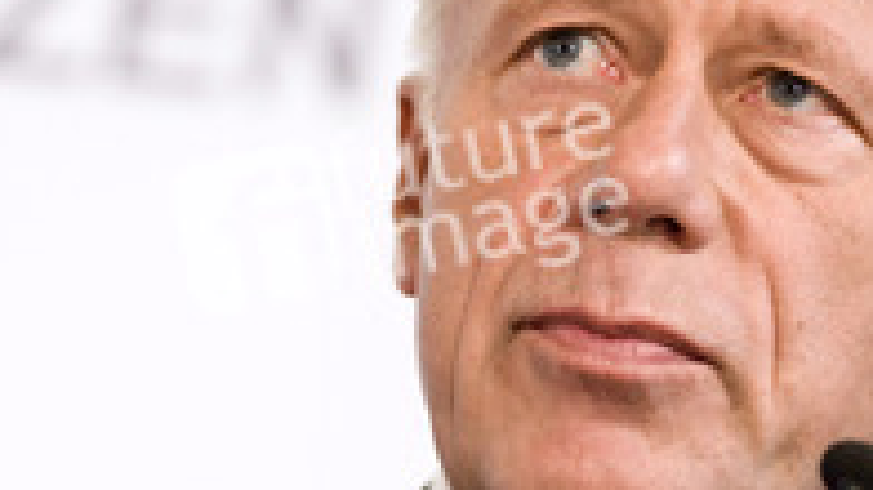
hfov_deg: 9.6
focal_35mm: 225
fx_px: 5206
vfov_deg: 5.4
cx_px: 532
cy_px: 432
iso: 1600
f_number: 3.5
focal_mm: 105
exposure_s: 1/1000
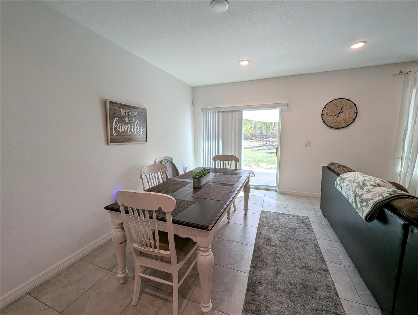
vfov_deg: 90.1
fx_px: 157
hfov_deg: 106.1
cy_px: 158
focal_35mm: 13
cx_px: 209
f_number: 2.2
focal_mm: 1.95
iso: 44
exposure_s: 1/120
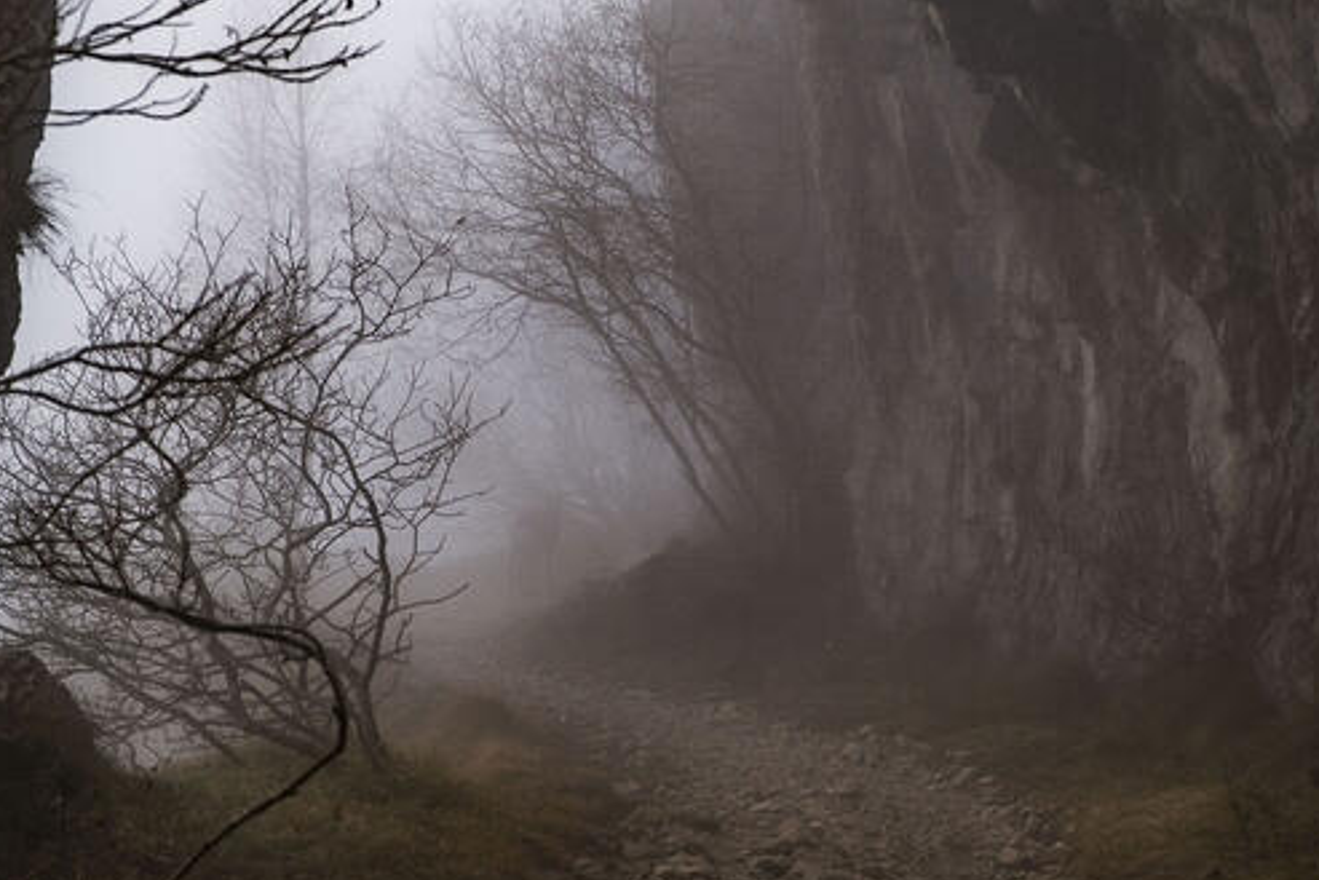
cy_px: 489
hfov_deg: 20.2
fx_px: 3701
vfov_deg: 13.6
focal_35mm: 101
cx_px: 725
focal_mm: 55
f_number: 7.1
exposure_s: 1/105
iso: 200
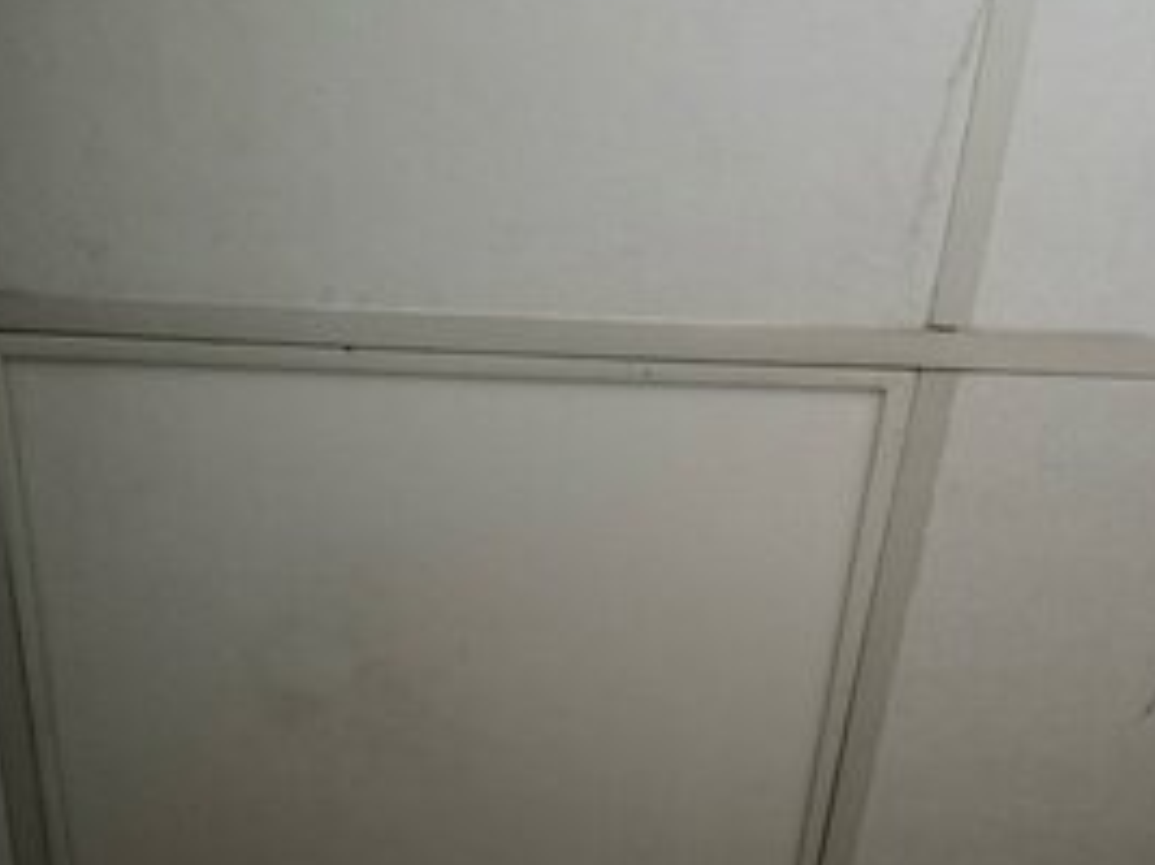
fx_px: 1401
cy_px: 623
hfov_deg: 44.5
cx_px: 454
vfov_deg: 33.8
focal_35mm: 42
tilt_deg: +60.5
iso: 500
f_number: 1.8
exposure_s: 1/20
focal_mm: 3
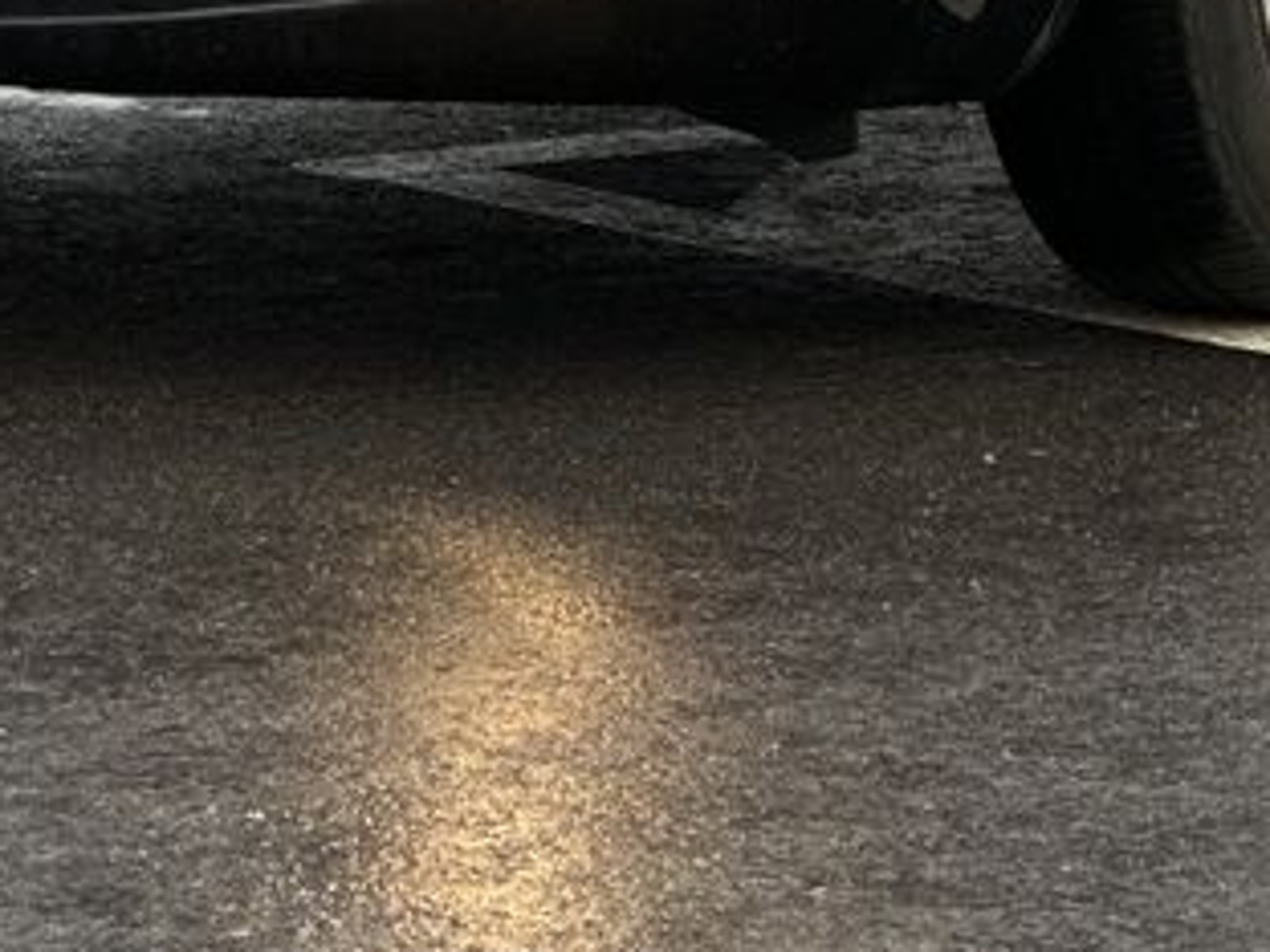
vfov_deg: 5.0
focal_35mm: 296
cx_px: 1119
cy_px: -476
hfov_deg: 6.7
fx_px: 10860
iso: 64
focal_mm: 9
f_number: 2.8
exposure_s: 1/121
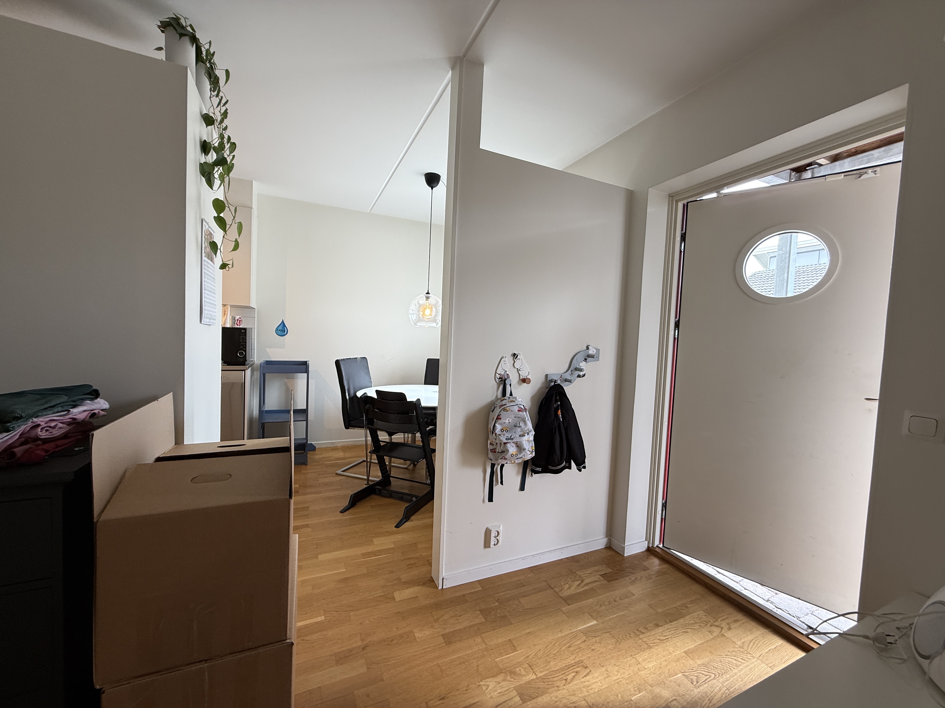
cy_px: 354
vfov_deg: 85.7
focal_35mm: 14
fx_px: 382
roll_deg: -2.2
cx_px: 472
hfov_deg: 102.1
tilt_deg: -3.0
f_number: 2.2
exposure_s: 1/100
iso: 80
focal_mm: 2.22
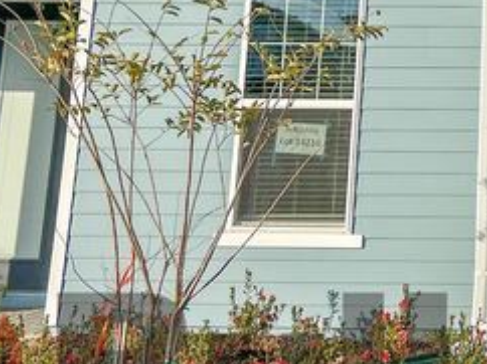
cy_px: -111
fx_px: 1209
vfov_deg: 16.2
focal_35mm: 86
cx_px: 582
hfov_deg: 21.2
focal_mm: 5.7
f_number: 1.5
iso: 50
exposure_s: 1/7500
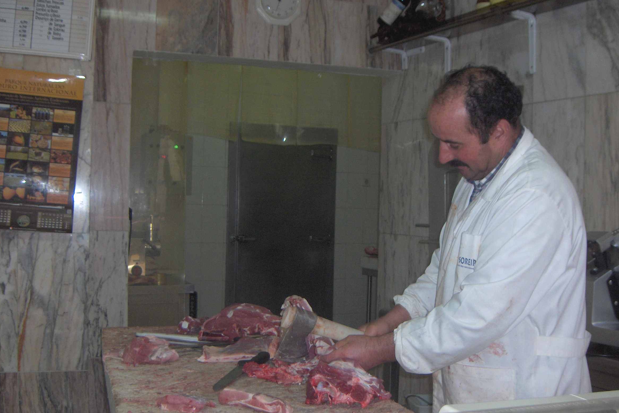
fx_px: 774
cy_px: 227
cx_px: 339
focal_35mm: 45
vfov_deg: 29.8
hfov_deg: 43.6
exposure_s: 1/60
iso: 100
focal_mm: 8
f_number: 2.8
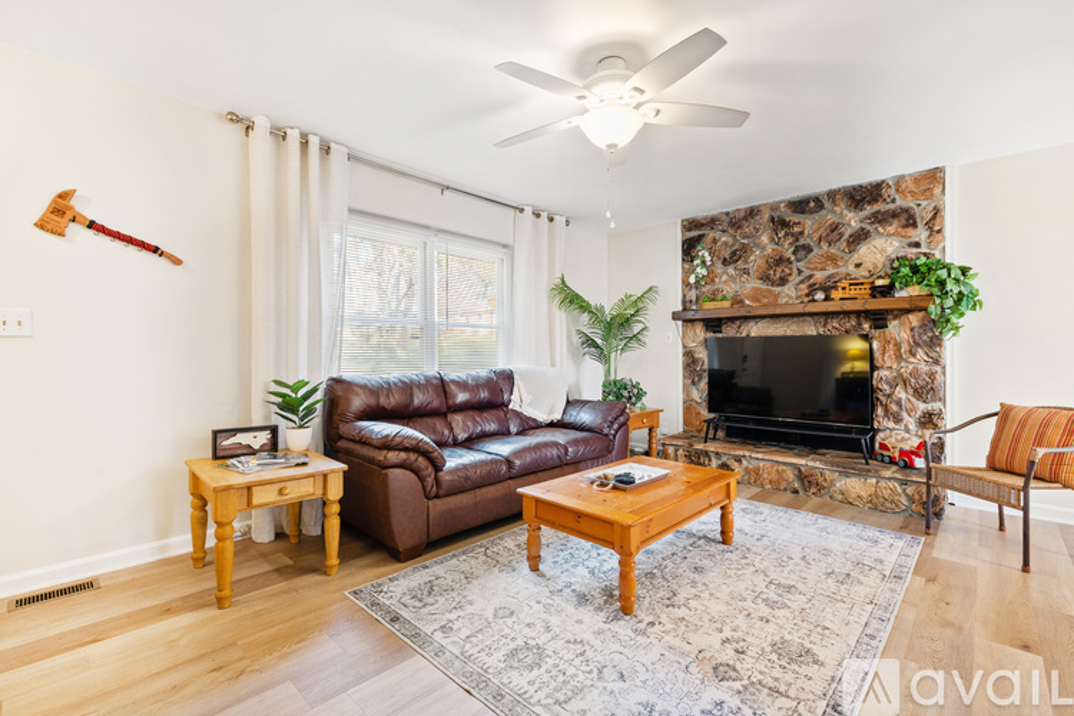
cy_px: 358
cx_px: 537
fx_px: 447
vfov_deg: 77.3
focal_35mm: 15
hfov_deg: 100.4
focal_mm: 10
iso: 100
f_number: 8
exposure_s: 1/1.25
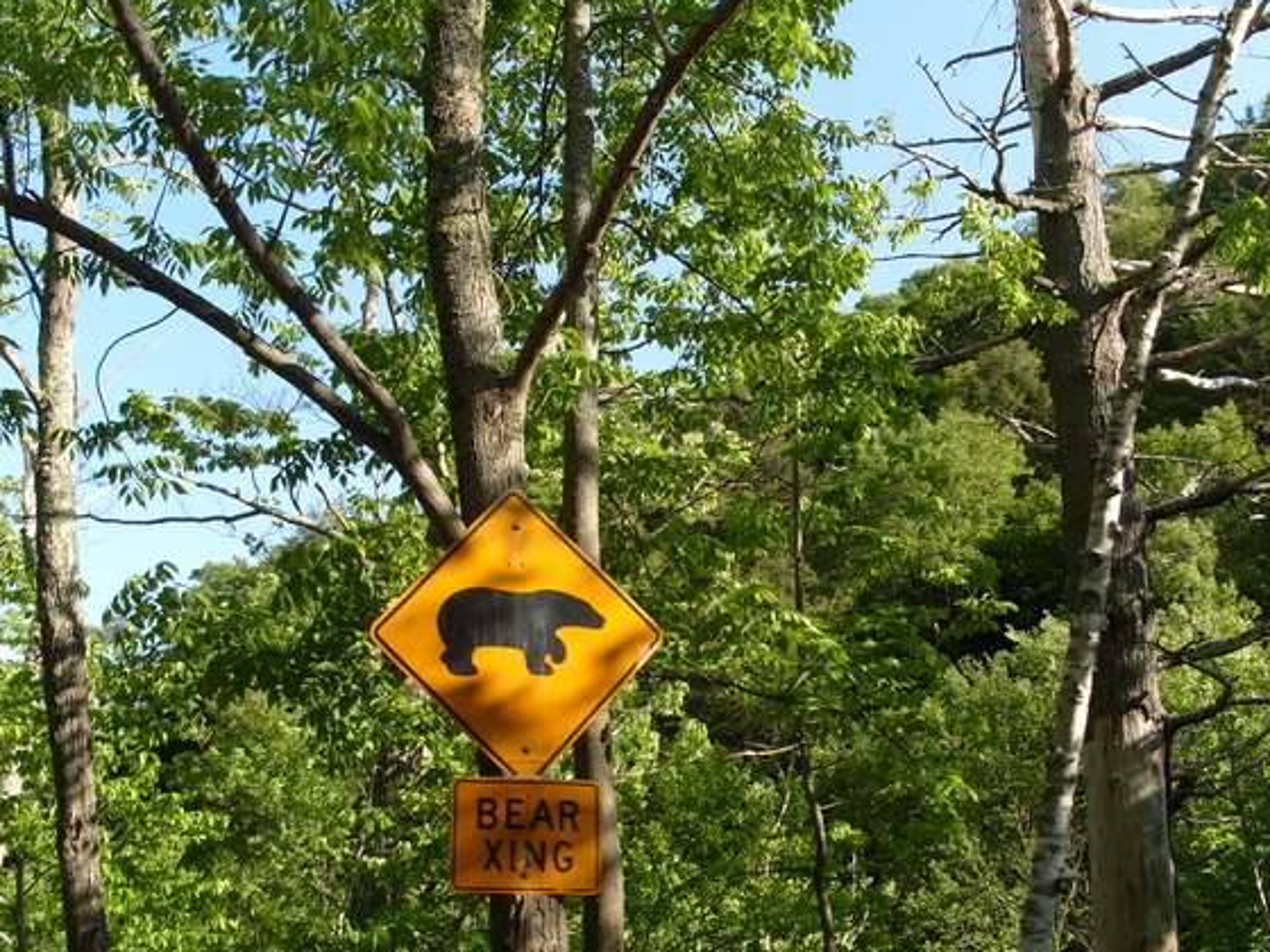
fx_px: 1468
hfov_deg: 46.7
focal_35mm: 40
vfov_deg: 35.9
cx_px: 708
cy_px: 533
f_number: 4.4
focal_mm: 7.8
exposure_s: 1/250
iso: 80
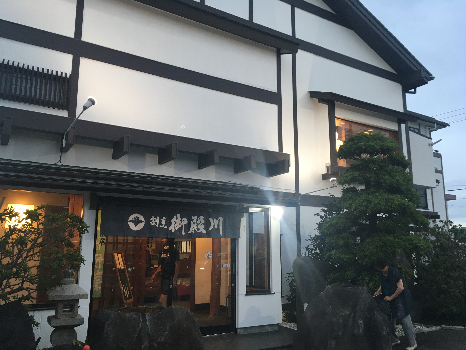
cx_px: 233
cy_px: 175
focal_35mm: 29
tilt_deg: +10.4
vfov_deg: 48.2
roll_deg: -0.3
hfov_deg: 61.7
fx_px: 390
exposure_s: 1/30
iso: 64
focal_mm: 4.15
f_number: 2.2
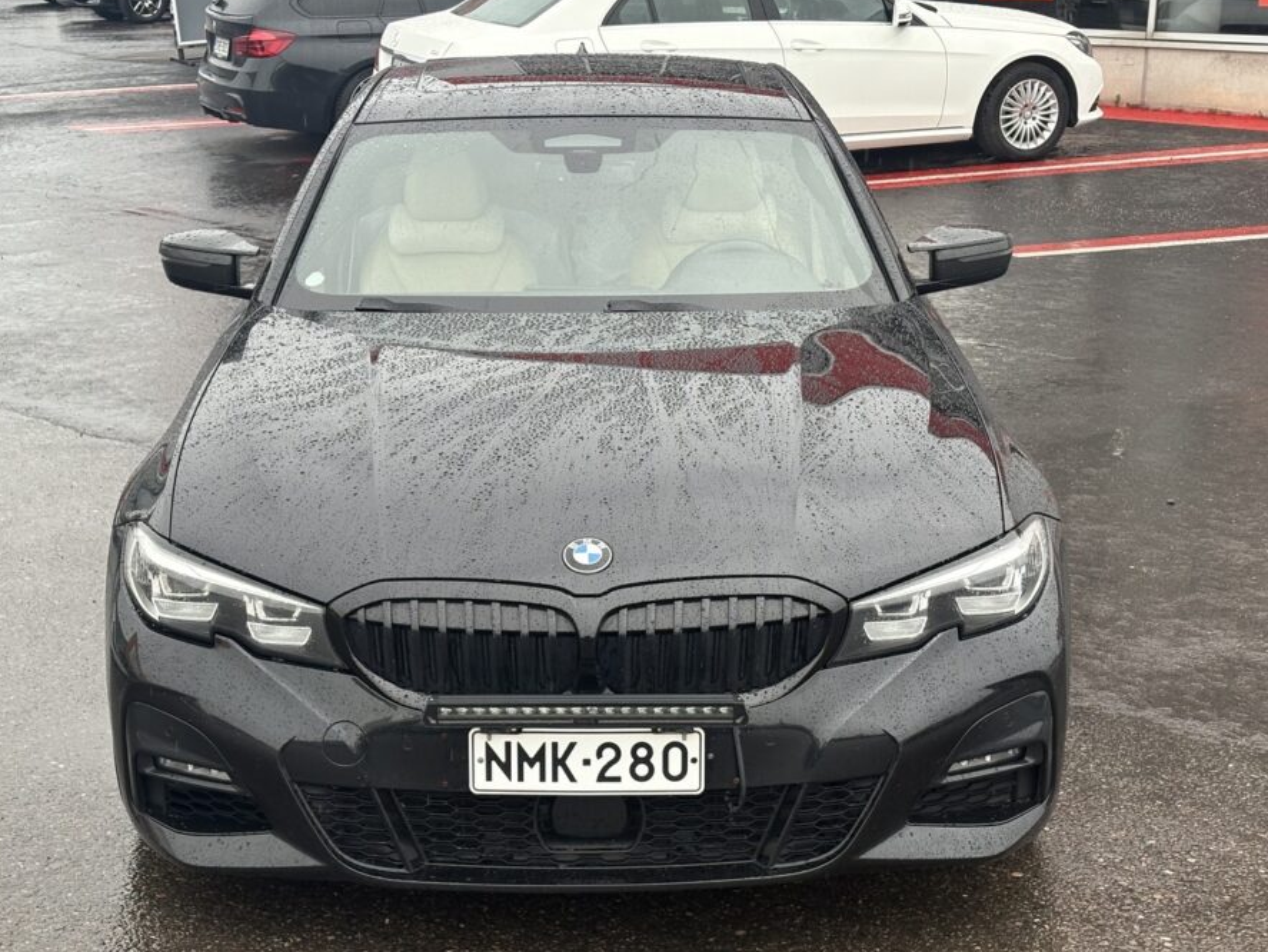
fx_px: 2199
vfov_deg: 24.4
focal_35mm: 60
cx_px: 585
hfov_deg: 32.2
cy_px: 542
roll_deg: -0.5
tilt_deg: -12.1
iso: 40
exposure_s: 1/379
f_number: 1.6
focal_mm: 5.96
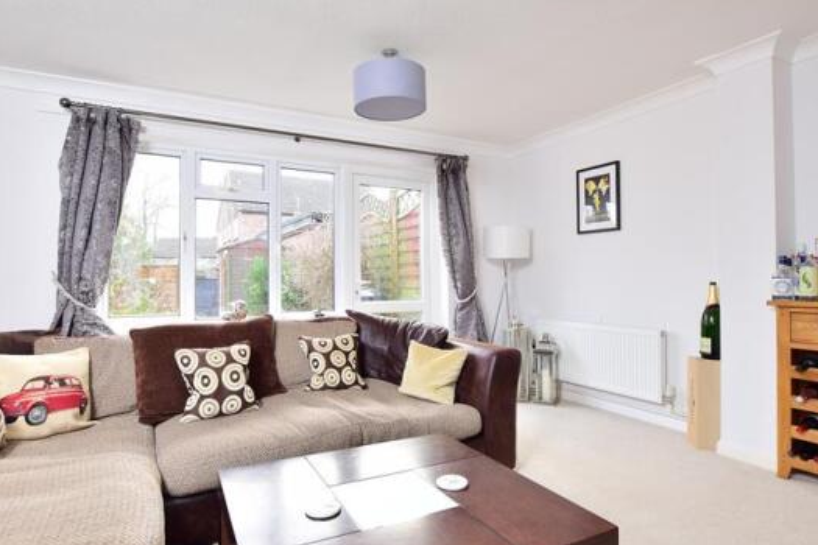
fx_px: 469
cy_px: 276
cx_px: 408
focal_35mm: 21
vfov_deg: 60.4
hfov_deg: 82.2
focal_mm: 11
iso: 400
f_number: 10
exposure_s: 1/15
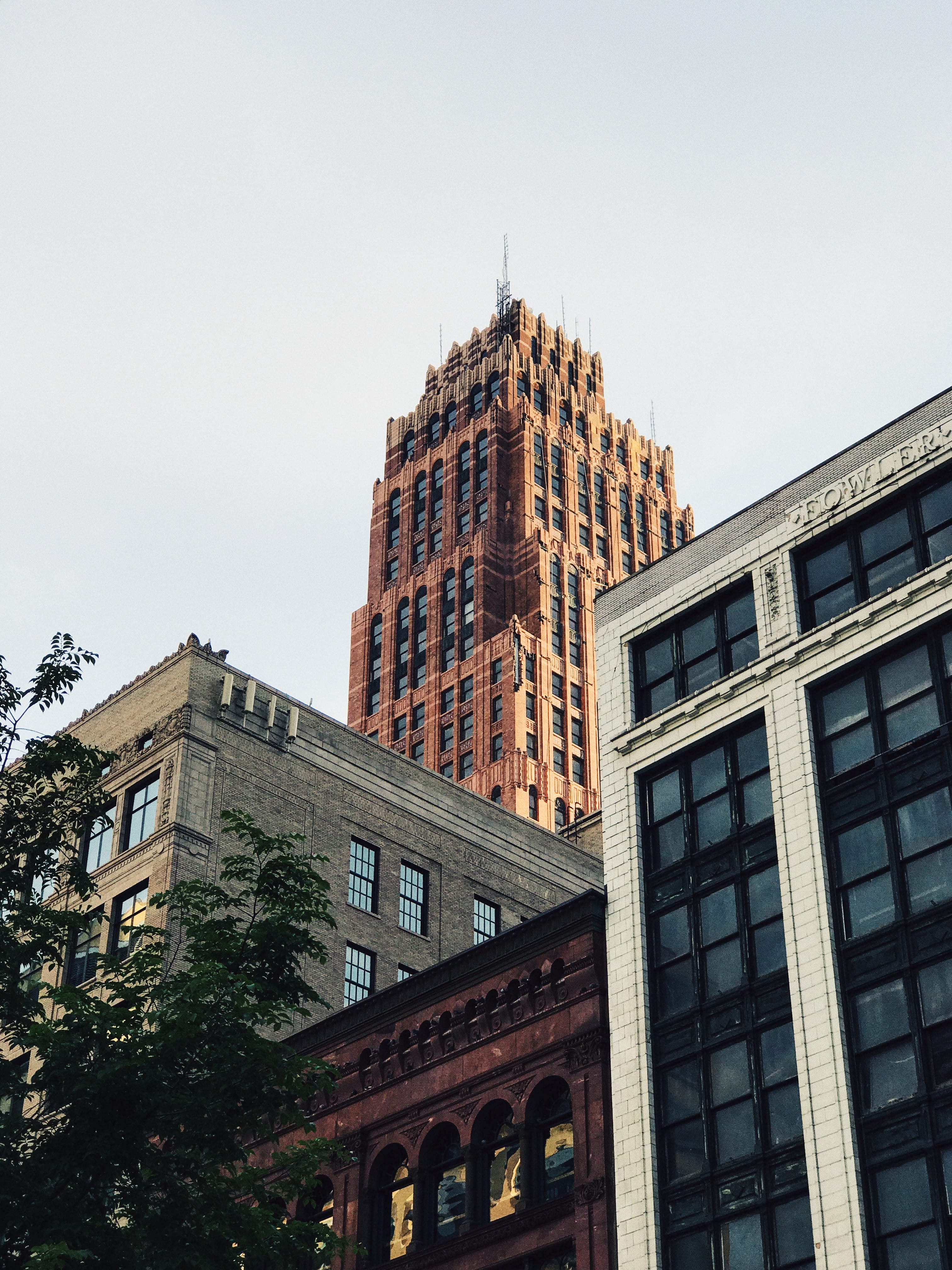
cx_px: 476
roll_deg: +0.4
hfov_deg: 25.7
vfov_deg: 33.8
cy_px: 635
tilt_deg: +36.2
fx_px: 2090
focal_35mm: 57
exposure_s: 1/267
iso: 20
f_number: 2.8
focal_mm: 6.6
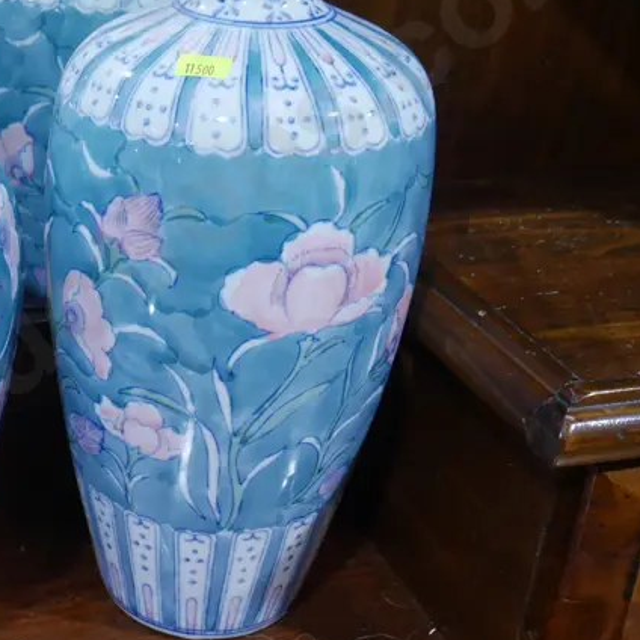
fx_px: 1339
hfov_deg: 25.8
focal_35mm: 64
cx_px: 29
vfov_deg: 26.9
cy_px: 346
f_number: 4.5
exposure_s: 1/60
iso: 1000
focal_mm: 15
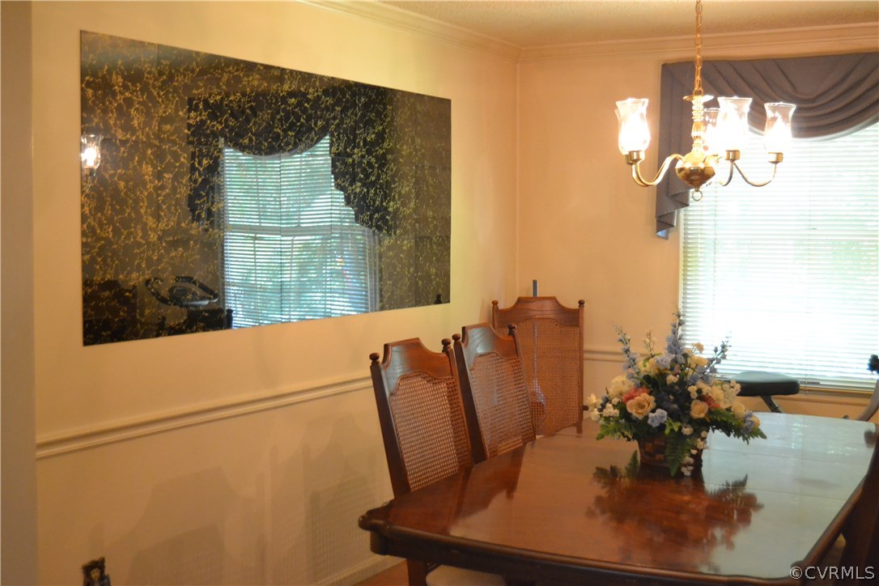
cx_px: 440
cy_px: 293
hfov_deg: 43.6
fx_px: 1099
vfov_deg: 29.9
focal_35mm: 45
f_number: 4.2
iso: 3200
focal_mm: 30
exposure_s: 1/60
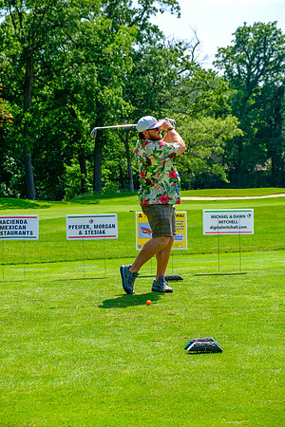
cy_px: 214
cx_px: 142
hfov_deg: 16.5
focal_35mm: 83
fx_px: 986
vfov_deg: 24.5
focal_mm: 55
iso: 200
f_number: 5.6
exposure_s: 1/320
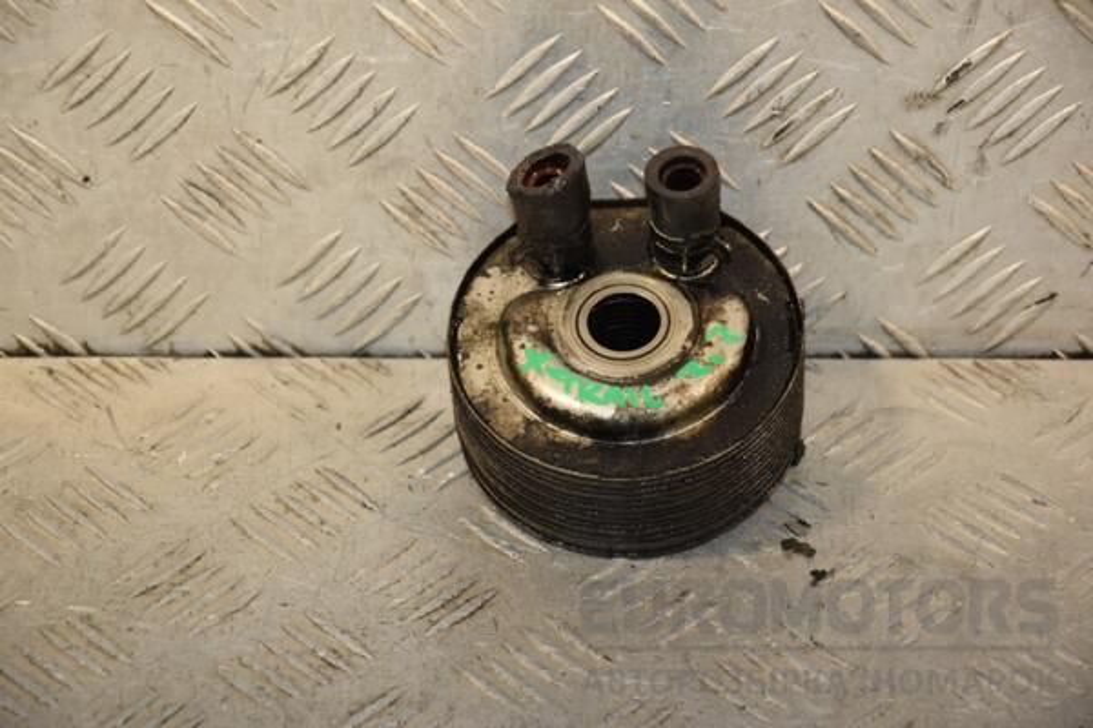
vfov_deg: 10.2
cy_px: 364
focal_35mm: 135
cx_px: 546
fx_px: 4098
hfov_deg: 15.2
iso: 800
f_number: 5.6
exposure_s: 1/200
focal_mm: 90
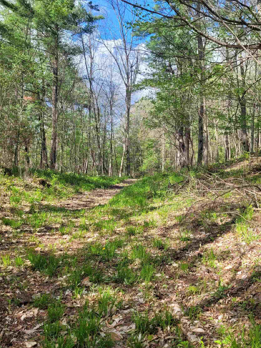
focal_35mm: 36
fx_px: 362
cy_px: 173
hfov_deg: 39.7
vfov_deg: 51.4
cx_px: 133
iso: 40
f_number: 1.8
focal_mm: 5.4
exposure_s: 1/717
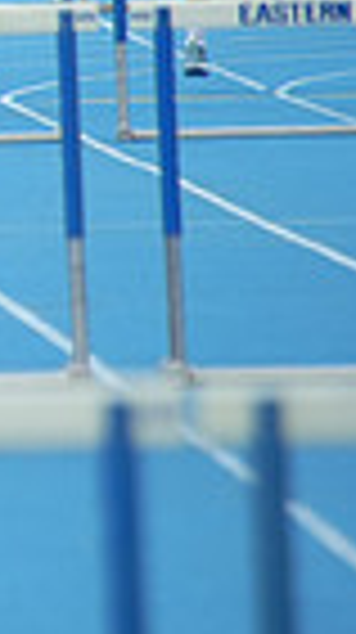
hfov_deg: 0.7
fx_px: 29052
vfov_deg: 1.3
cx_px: -942
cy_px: -178
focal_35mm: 1726
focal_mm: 400
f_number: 5.6
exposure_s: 1/1000
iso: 400
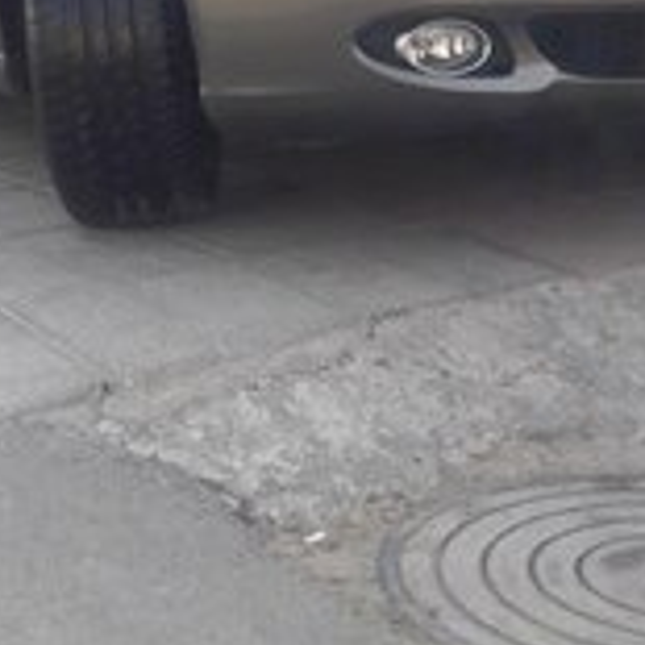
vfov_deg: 20.8
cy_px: -75
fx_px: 1665
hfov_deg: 21.9
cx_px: 308
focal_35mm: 79
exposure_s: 1/492
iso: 40
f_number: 1.9
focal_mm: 3.7
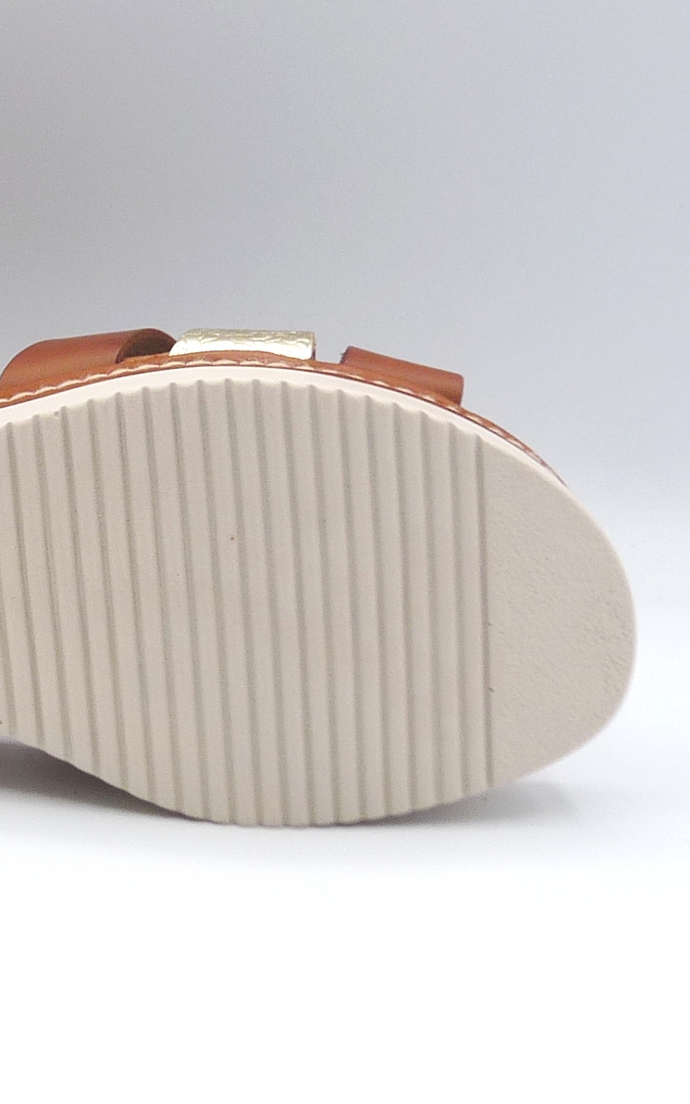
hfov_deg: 17.9
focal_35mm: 71
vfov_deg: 29.0
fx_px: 2137
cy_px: 553
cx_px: -3
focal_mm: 4.9
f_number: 4.5
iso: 100
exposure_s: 1/200
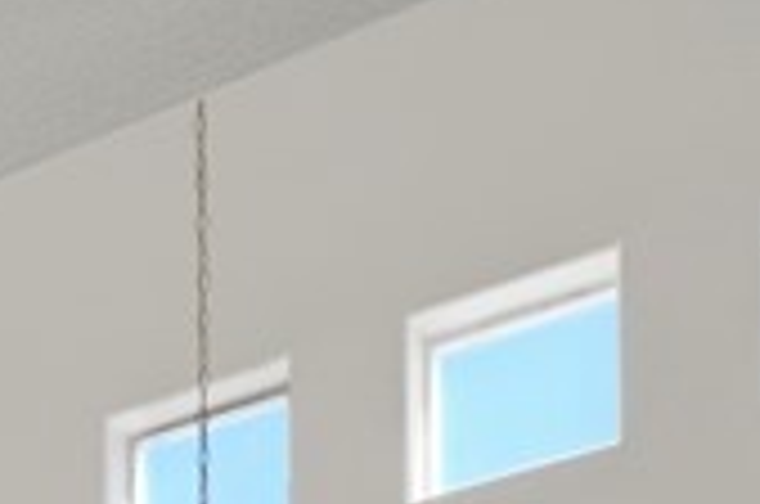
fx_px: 2170
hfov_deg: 15.3
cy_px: 1598
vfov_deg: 9.6
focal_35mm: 103
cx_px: -827
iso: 200
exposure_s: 1/13
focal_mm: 16
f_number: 10
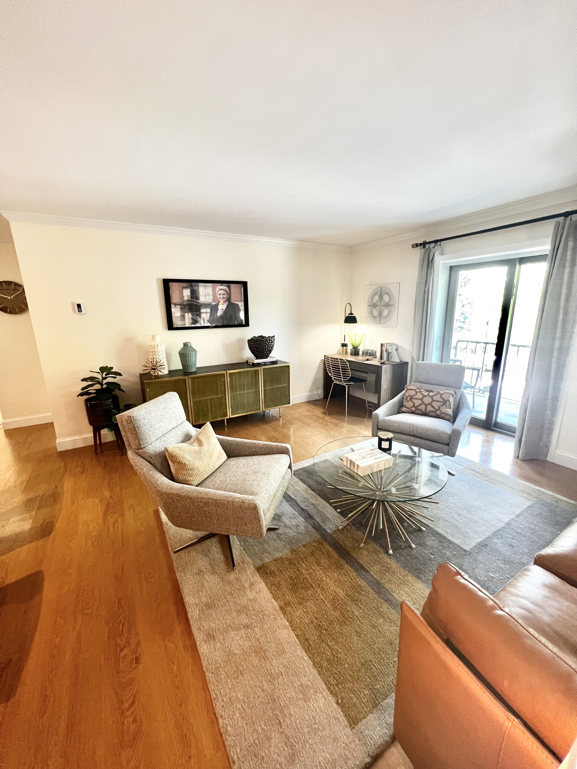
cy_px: 384
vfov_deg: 106.2
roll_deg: +1.2
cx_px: 288
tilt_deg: -14.0
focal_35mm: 13
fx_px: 289
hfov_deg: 89.9
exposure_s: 1/60
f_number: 1.8
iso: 250
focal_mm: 1.57
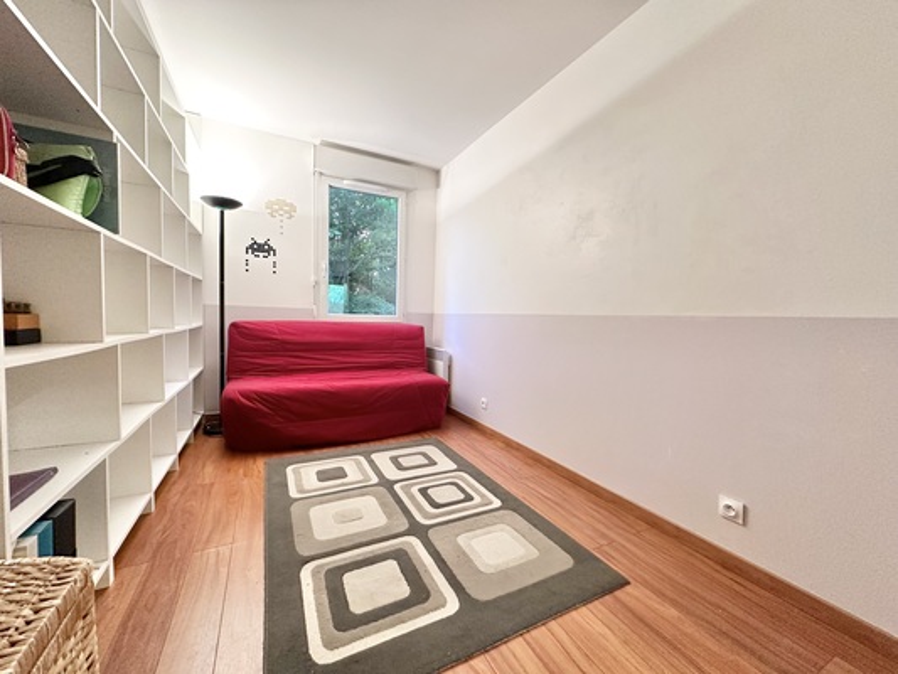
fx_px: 363
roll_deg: -2.1
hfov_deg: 102.1
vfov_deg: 85.7
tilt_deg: -2.5
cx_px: 449
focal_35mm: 14
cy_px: 337
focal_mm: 2.22
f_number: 2.2
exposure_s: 1/100
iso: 250
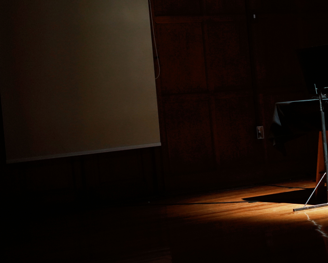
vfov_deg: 14.0
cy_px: 131
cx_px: 276
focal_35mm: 110
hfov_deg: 17.3
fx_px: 1068
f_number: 1.8
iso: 2000
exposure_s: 1/100
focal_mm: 55
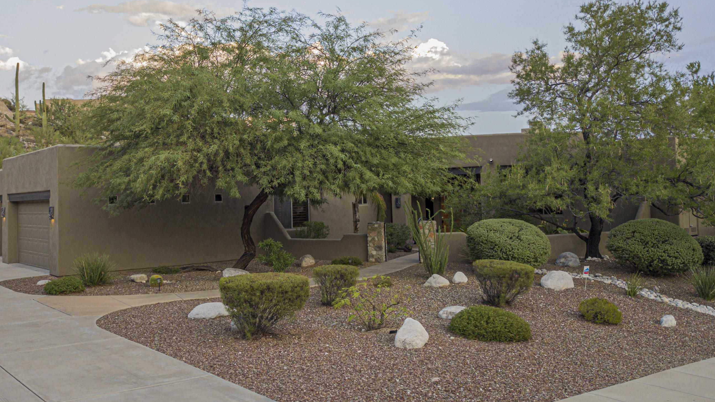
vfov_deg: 35.6
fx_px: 626
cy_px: 170
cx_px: 313
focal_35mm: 33
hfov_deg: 59.3
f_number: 2.2
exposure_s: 1/50
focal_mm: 4.7
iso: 100
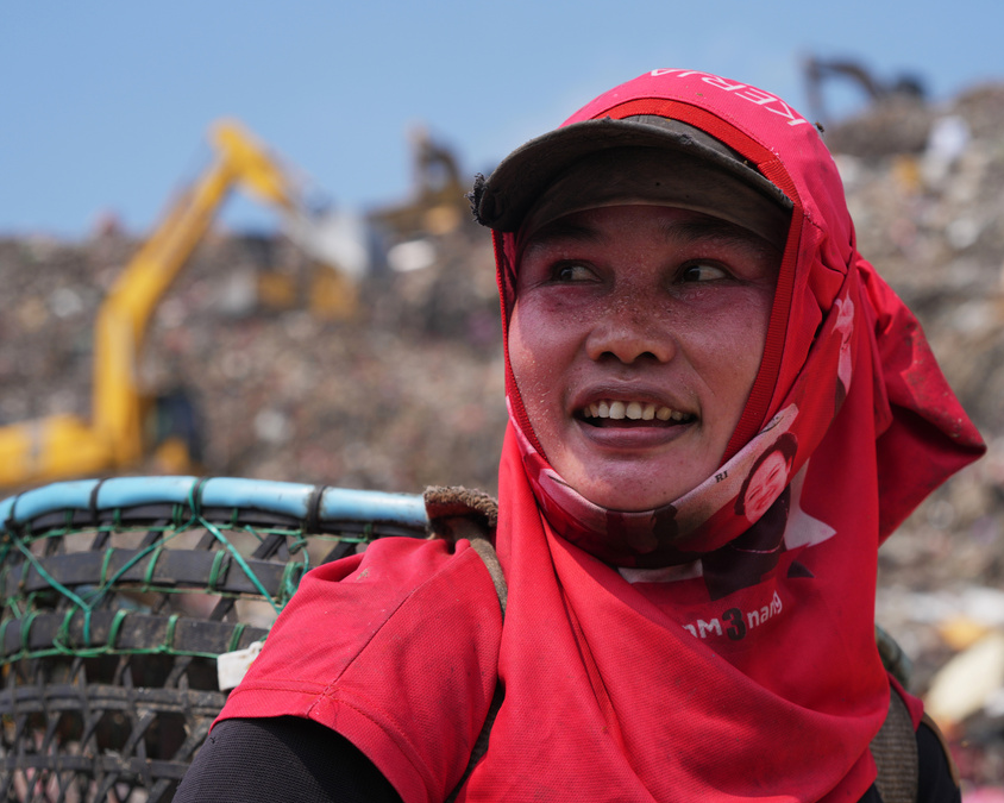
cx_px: 533
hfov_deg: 23.3
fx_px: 2436
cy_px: 404
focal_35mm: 82
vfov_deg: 18.7
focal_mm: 72
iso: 160
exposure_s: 1/1250
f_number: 5.6
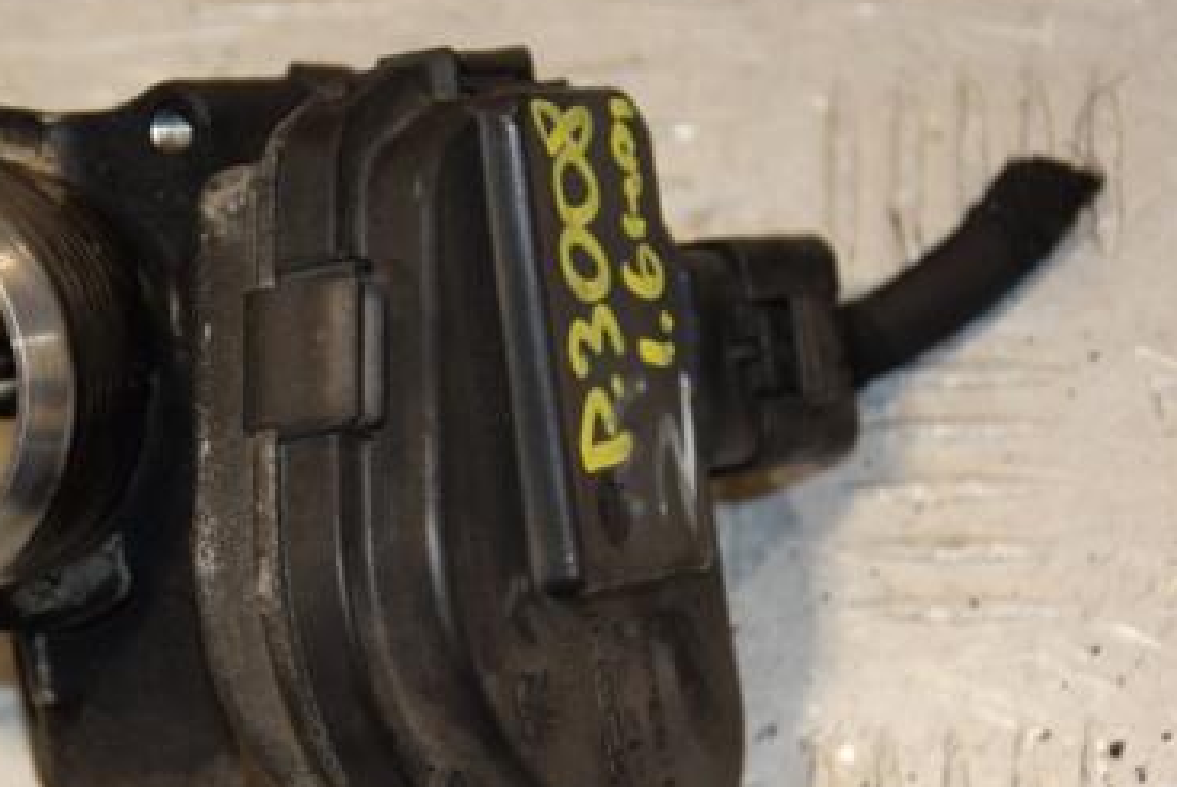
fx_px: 5595
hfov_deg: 12.0
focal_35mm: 171
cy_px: 438
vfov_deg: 8.0
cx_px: 227
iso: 800
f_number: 5.3
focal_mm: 70
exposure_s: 1/200
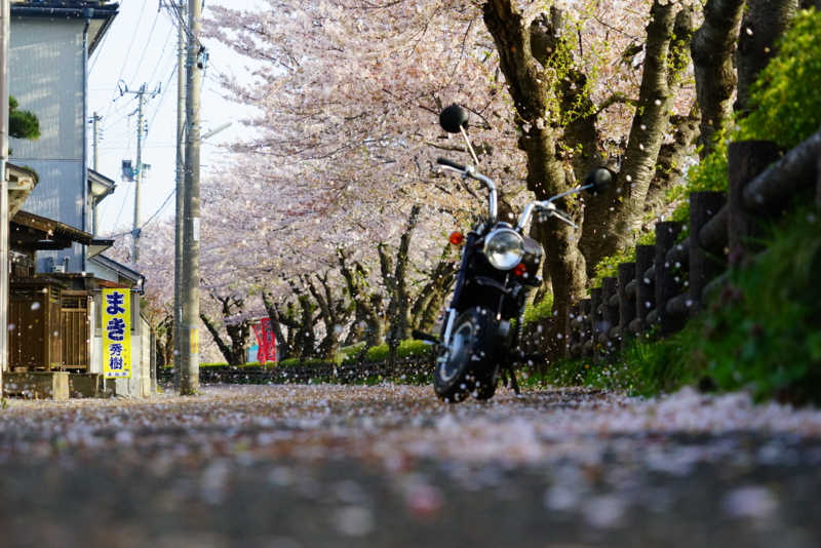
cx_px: 410
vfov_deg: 15.2
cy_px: 274
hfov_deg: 22.6
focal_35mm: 90
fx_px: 2053
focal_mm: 90
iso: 2000
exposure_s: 1/2000
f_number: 5.6
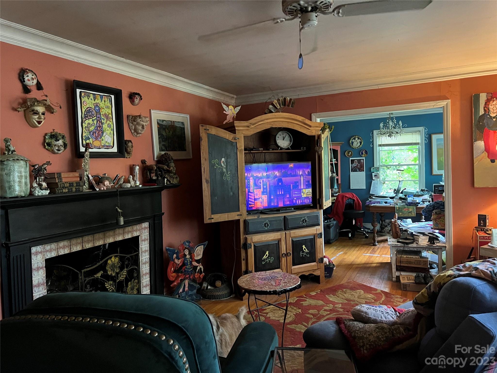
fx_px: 373
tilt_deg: -2.2
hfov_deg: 67.3
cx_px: 248
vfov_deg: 53.1
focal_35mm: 26
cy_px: 186
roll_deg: +2.0
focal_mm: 5.7
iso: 640
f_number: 1.5
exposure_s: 1/35
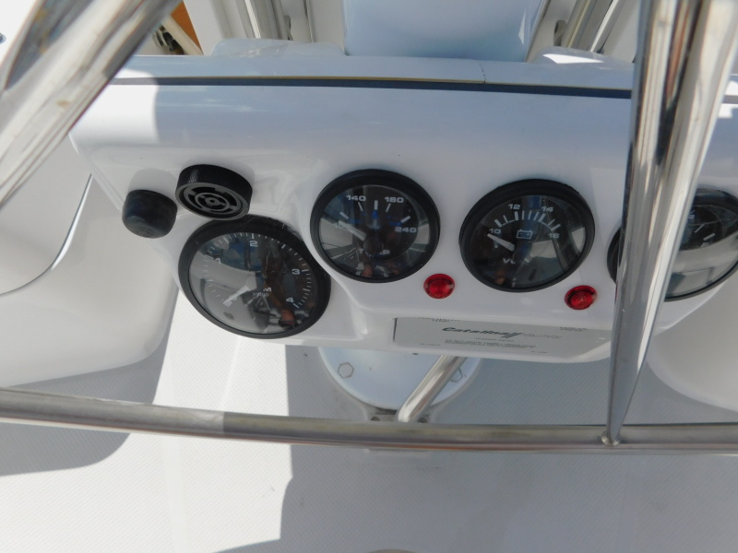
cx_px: 369
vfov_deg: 58.9
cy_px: 276
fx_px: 490
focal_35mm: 23
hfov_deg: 73.9
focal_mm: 4
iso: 125
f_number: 6
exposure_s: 1/800
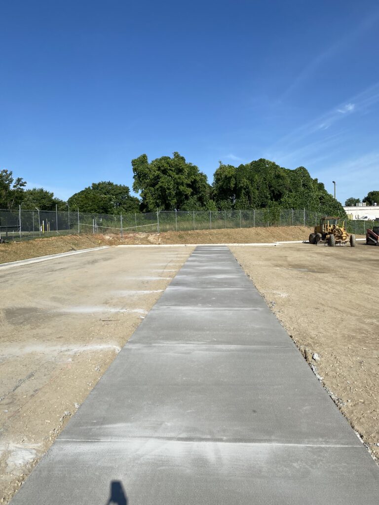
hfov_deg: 53.1
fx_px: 380
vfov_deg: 67.3
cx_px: 190
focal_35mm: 26
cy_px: 252
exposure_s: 1/4444
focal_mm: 4.25
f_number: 1.8
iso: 32
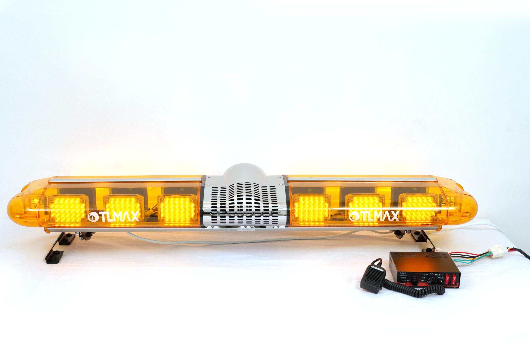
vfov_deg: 26.5
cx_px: 265
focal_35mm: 51
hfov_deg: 38.9
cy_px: 176
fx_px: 751
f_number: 9
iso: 500
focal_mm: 51
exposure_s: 1/160
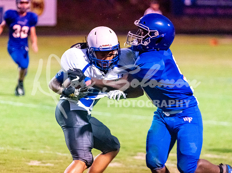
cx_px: 92
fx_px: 1441
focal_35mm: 215
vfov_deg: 6.9
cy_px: 94
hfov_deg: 9.2
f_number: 4
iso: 20000
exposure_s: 1/800
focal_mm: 185
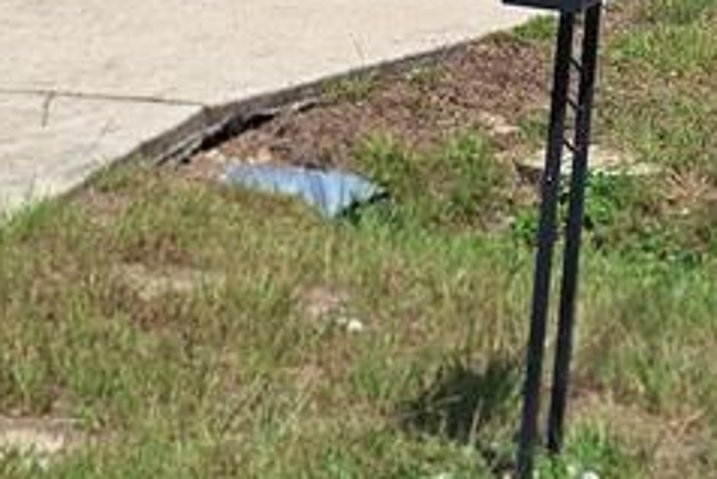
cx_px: 708
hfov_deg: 19.3
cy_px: -377
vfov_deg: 12.2
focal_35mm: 103
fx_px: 2053
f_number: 1.8
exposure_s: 1/4202
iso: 40
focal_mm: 5.54
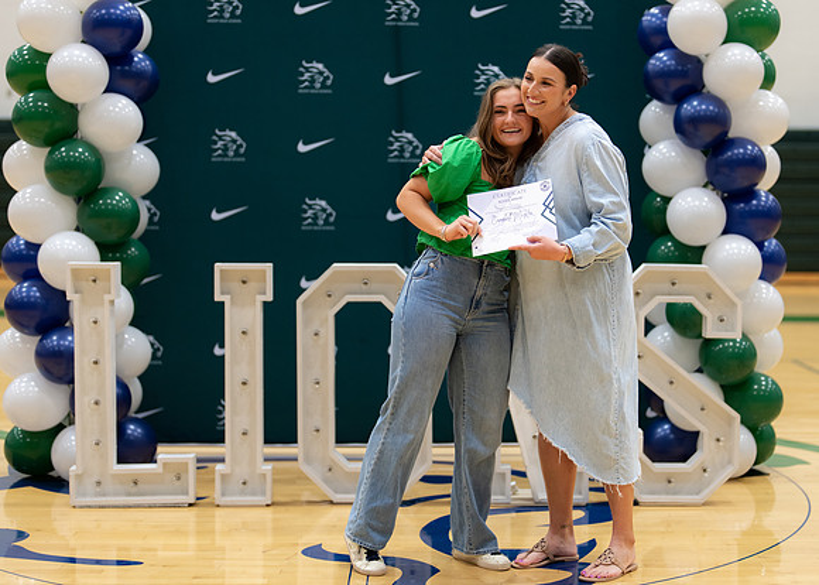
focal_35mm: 61
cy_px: 269
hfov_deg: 31.9
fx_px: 1429
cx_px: 480
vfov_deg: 23.1
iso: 400
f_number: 1.2
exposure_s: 1/320
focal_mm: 50
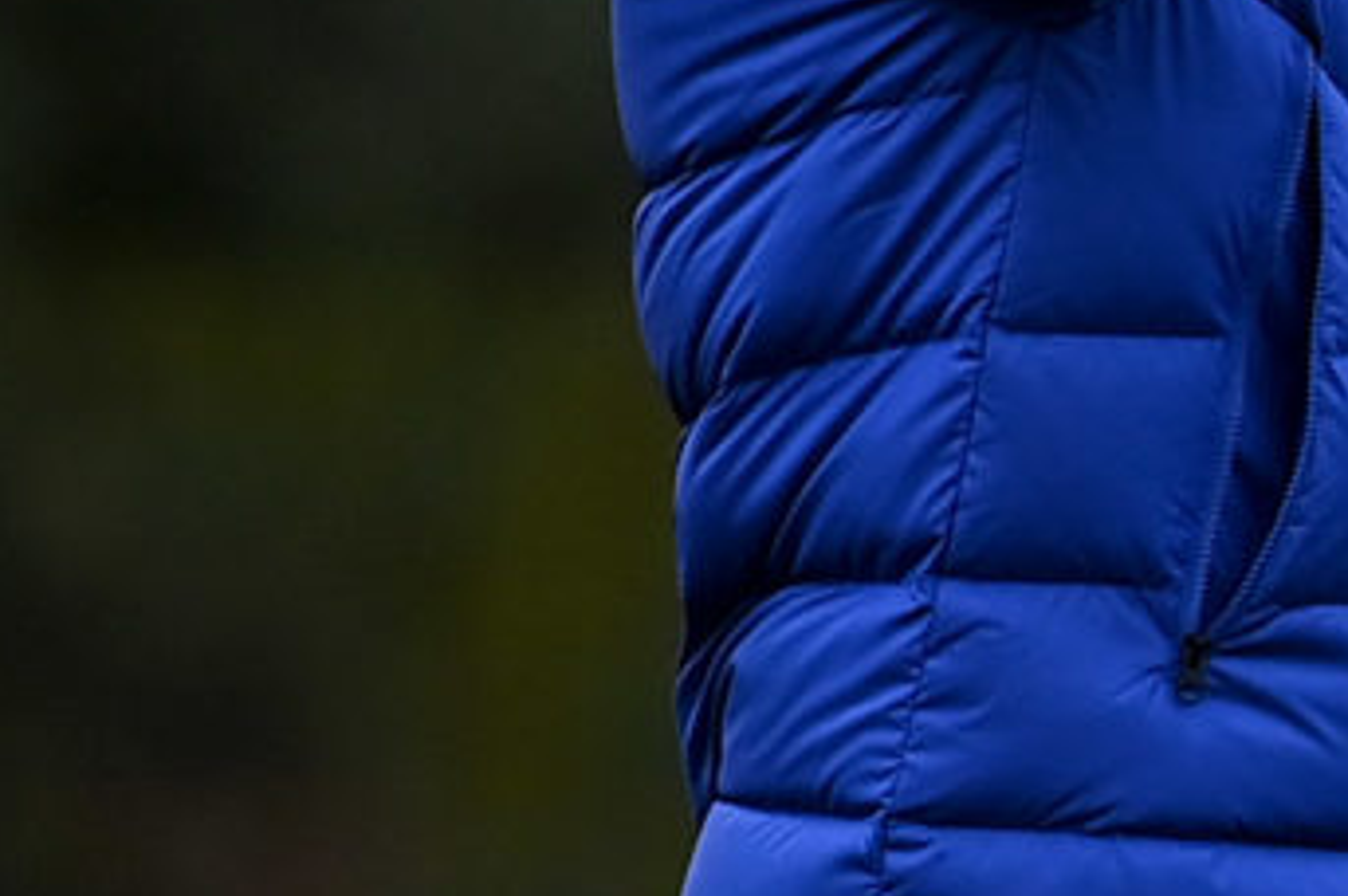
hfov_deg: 0.7
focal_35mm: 2989
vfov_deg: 0.5
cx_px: 3820
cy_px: 1597
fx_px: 111812
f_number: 4
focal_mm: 400
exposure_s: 1/1600
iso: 500
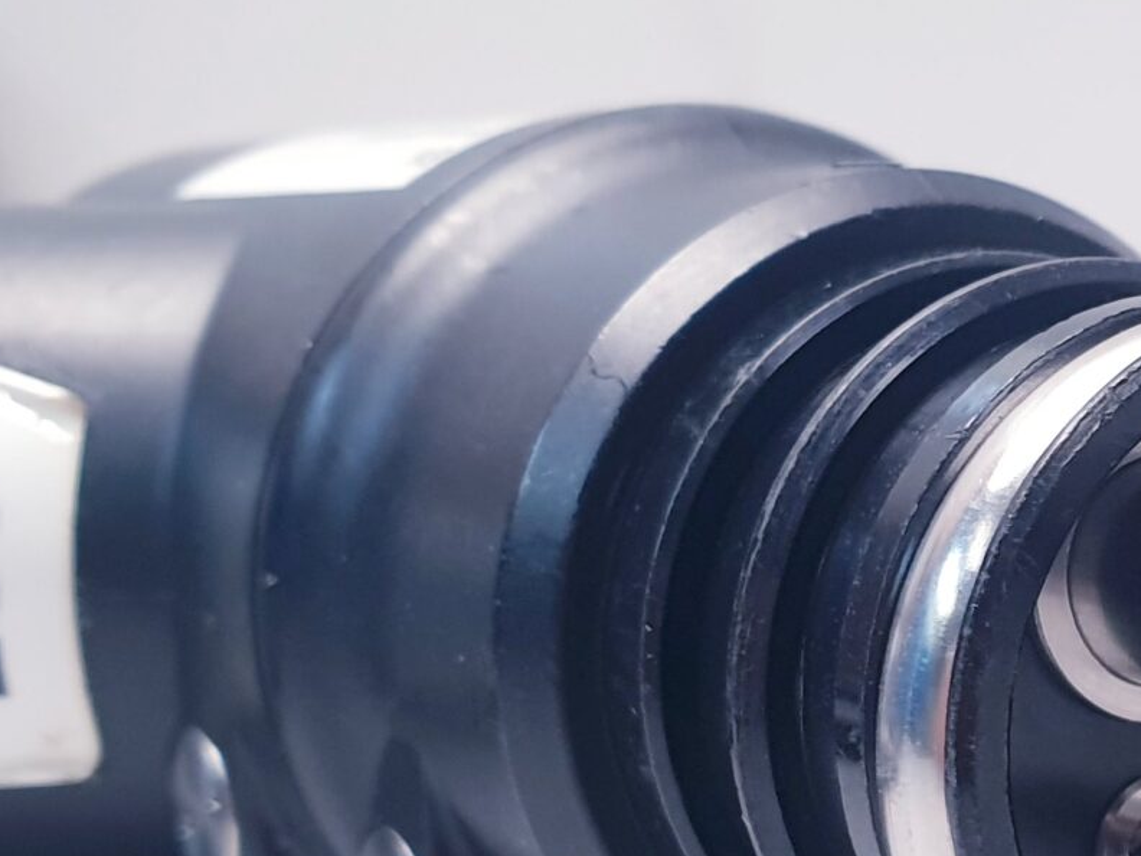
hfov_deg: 21.5
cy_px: 754
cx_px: 1383
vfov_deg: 17.3
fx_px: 2769
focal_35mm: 84
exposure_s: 1/50
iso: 100
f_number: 2.4
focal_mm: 4.3
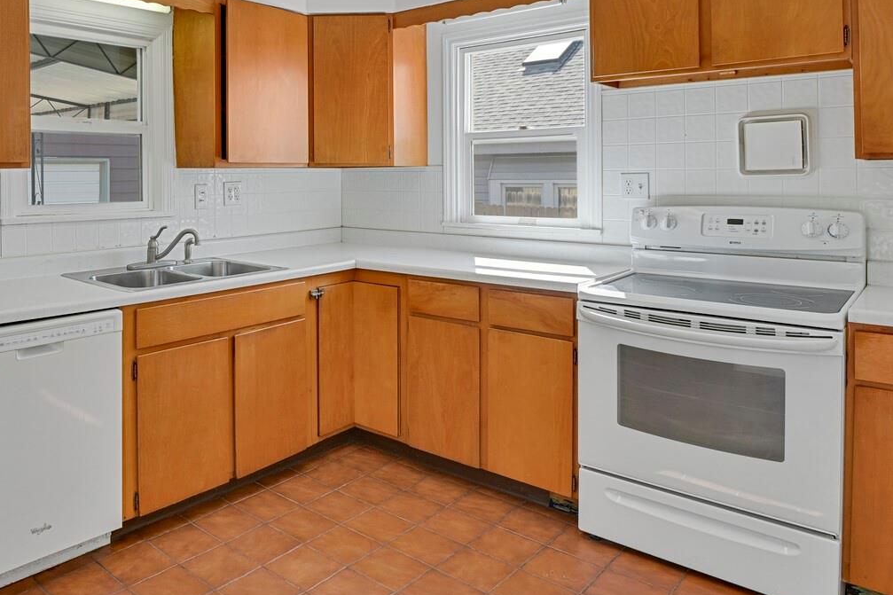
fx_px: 670
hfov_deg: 64.5
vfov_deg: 46.7
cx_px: 255
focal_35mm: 27
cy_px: 170
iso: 250
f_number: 8
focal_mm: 17
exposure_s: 1/3
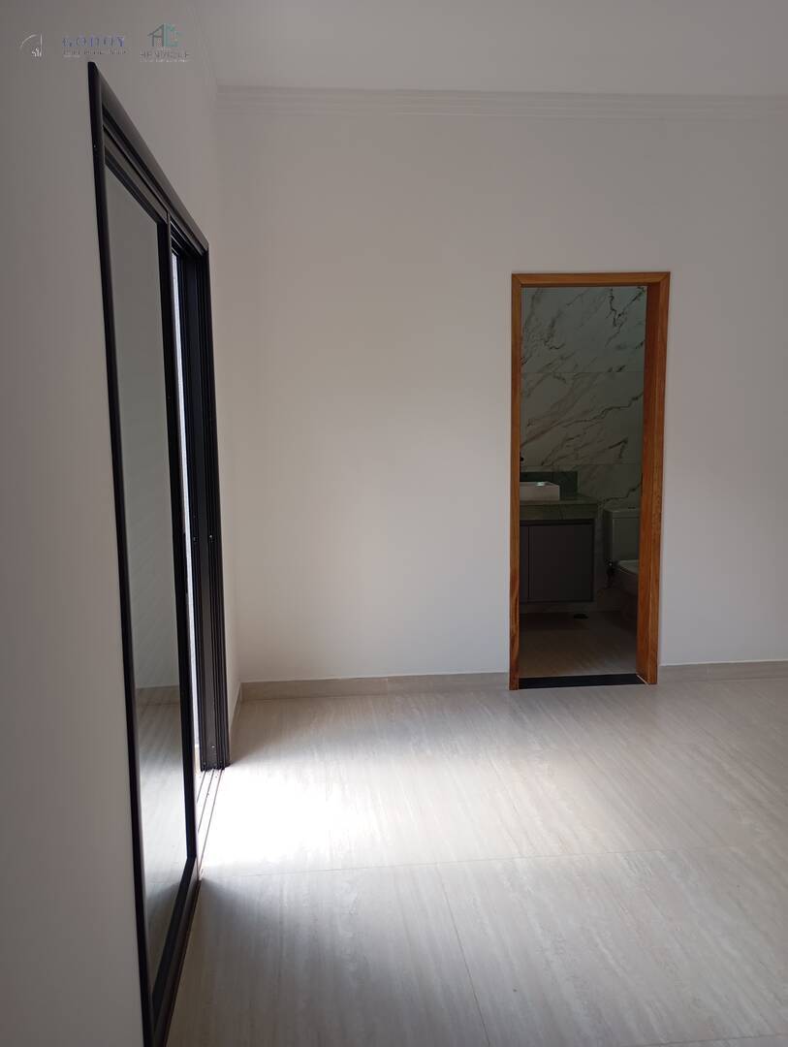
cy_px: 524
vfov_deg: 63.4
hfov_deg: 49.8
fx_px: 848
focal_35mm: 28
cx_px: 394
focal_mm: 4.27
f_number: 1.8
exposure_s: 1/120
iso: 167
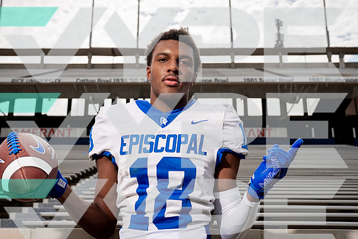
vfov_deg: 29.2
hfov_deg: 42.7
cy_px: 131
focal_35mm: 46
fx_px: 458
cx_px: 167
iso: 100
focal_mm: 38
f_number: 5.6
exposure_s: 1/800
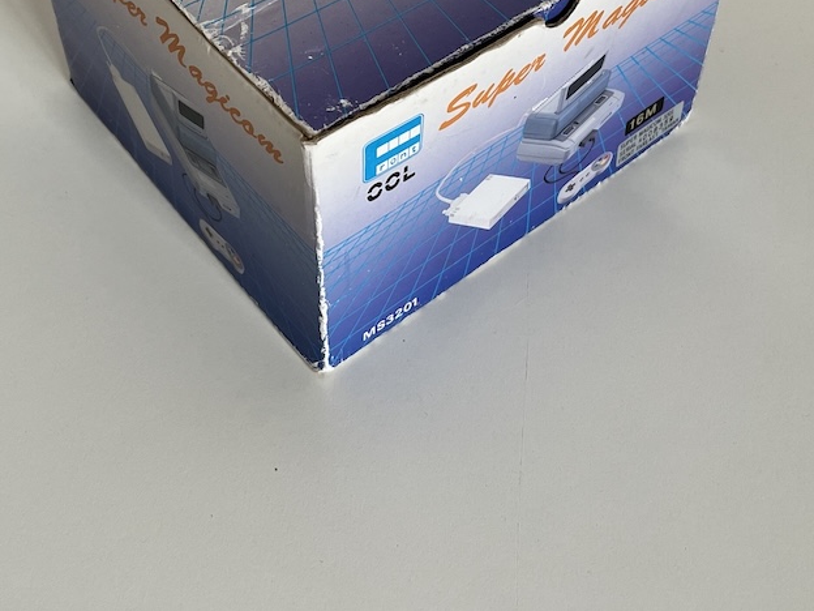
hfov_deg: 38.1
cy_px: 26
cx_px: 344
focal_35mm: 50
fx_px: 1176
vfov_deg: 27.7
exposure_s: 1/106
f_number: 1.6
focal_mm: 5.1
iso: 125
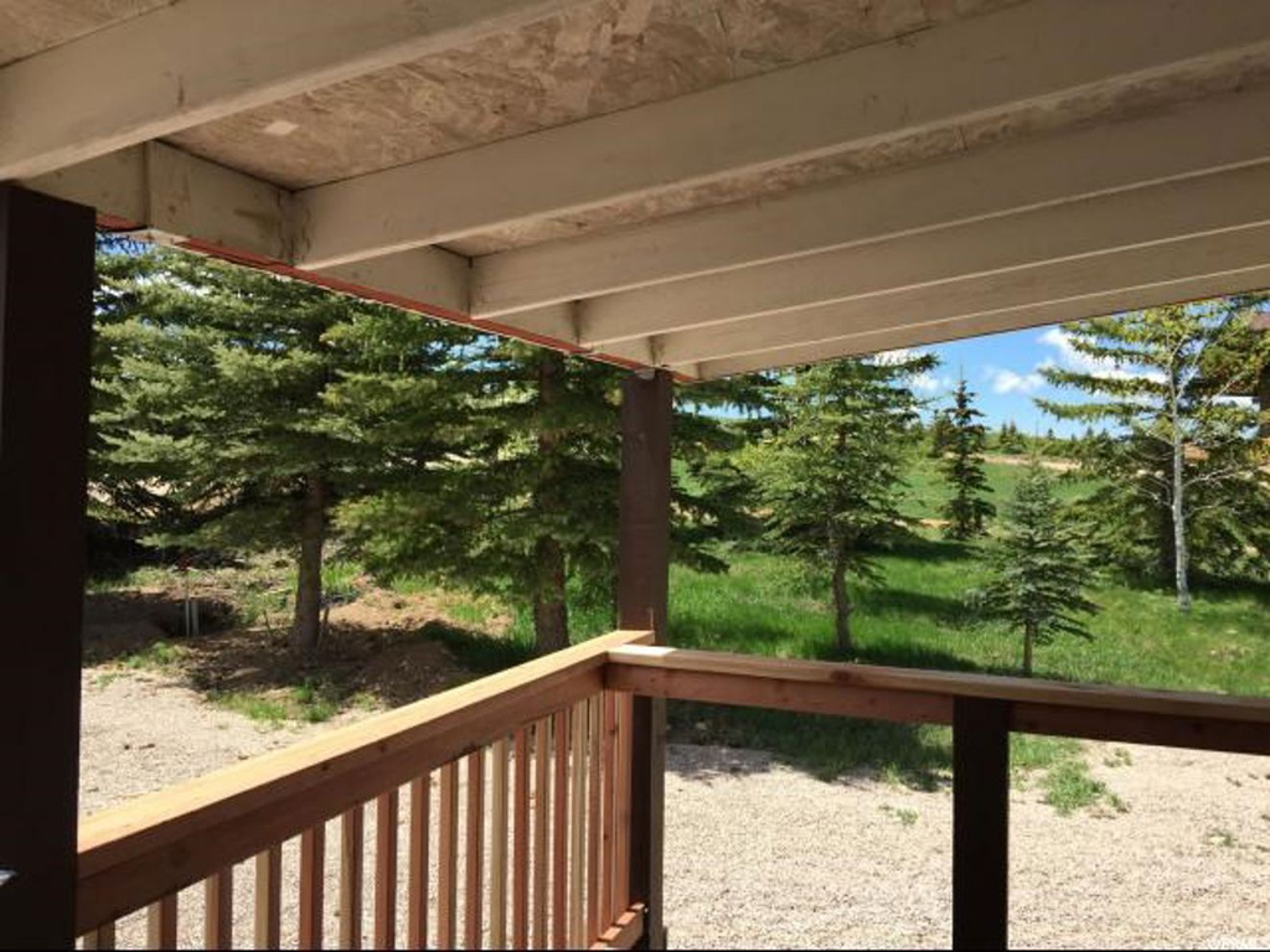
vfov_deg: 48.2
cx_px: 635
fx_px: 1064
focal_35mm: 29
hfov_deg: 61.7
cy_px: 476
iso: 32
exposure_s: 1/1276
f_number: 2.2
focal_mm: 4.15
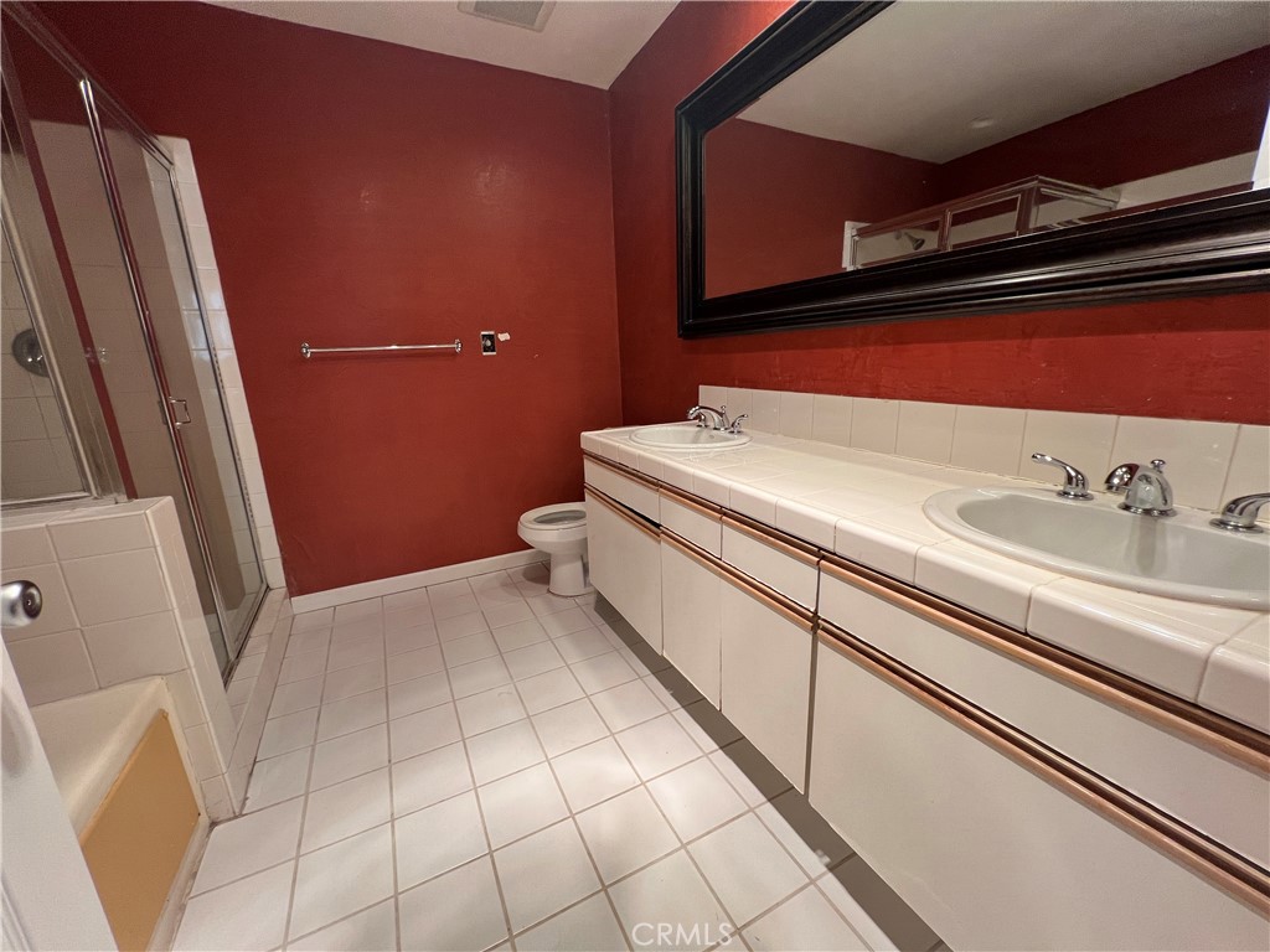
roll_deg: +2.2
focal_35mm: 13
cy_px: 476
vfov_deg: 89.9
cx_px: 635
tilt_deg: -14.0
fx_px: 477
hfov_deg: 106.2
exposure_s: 1/120
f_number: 1.8
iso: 100
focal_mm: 1.57
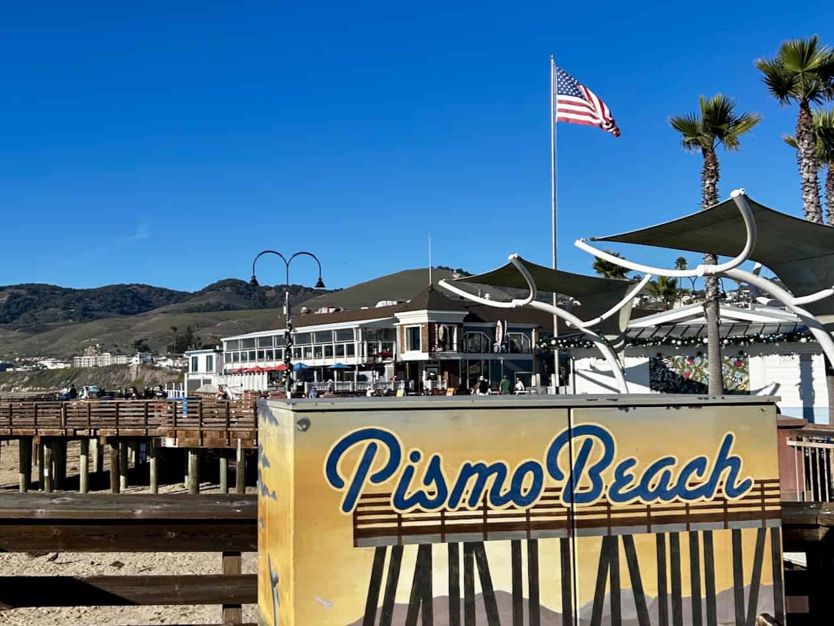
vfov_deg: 53.1
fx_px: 627
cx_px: 417
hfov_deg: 67.3
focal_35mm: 26
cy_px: 313
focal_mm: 5.7
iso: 50
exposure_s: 1/5319
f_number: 1.5
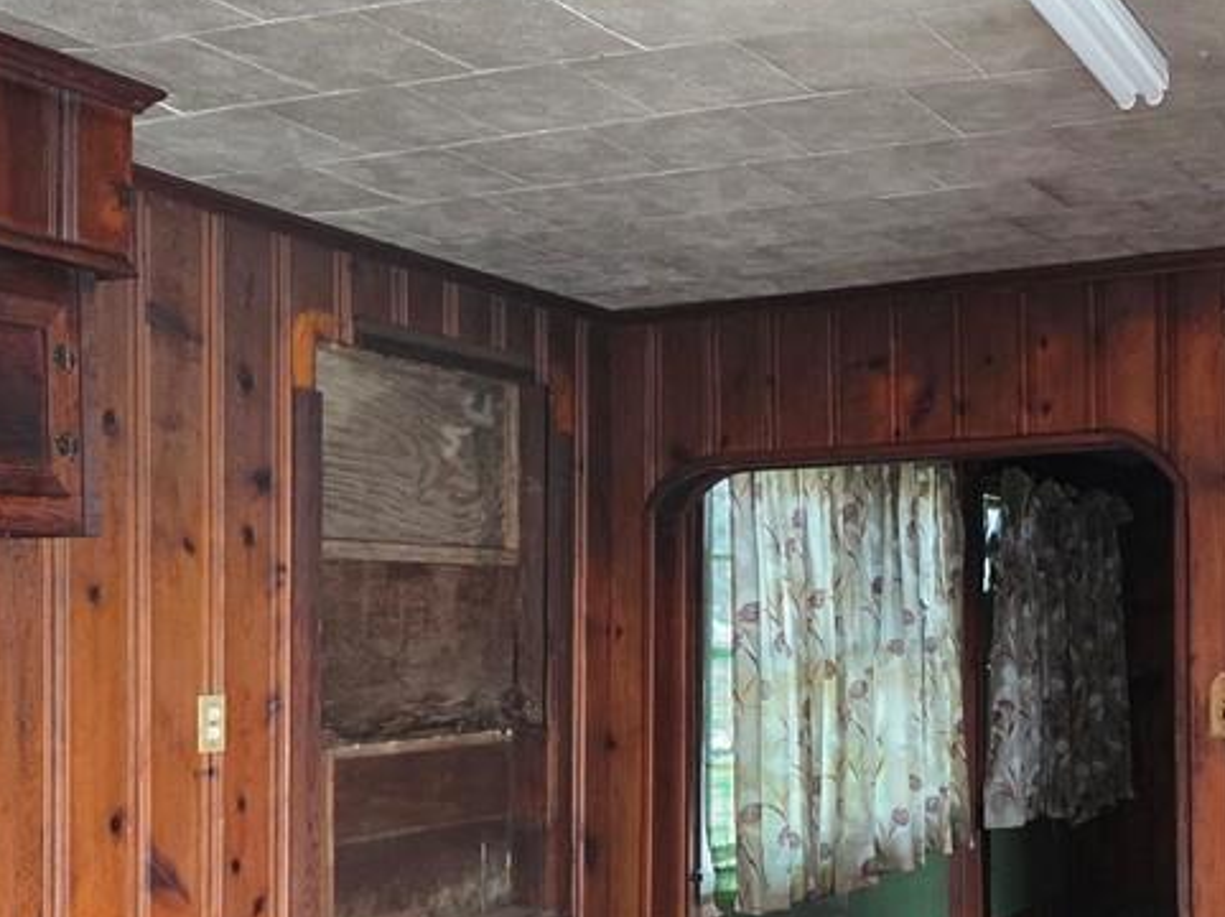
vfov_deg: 29.3
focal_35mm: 49
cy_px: 660
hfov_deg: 37.8
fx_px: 1733
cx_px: 950
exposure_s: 1/120
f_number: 1.8
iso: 1600
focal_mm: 5.4
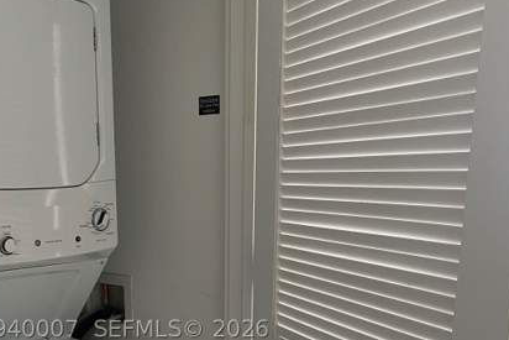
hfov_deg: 46.4
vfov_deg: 30.0
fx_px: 594
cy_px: 329
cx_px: 240
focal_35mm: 42
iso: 200
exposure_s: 1/60
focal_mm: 4.25
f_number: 1.8
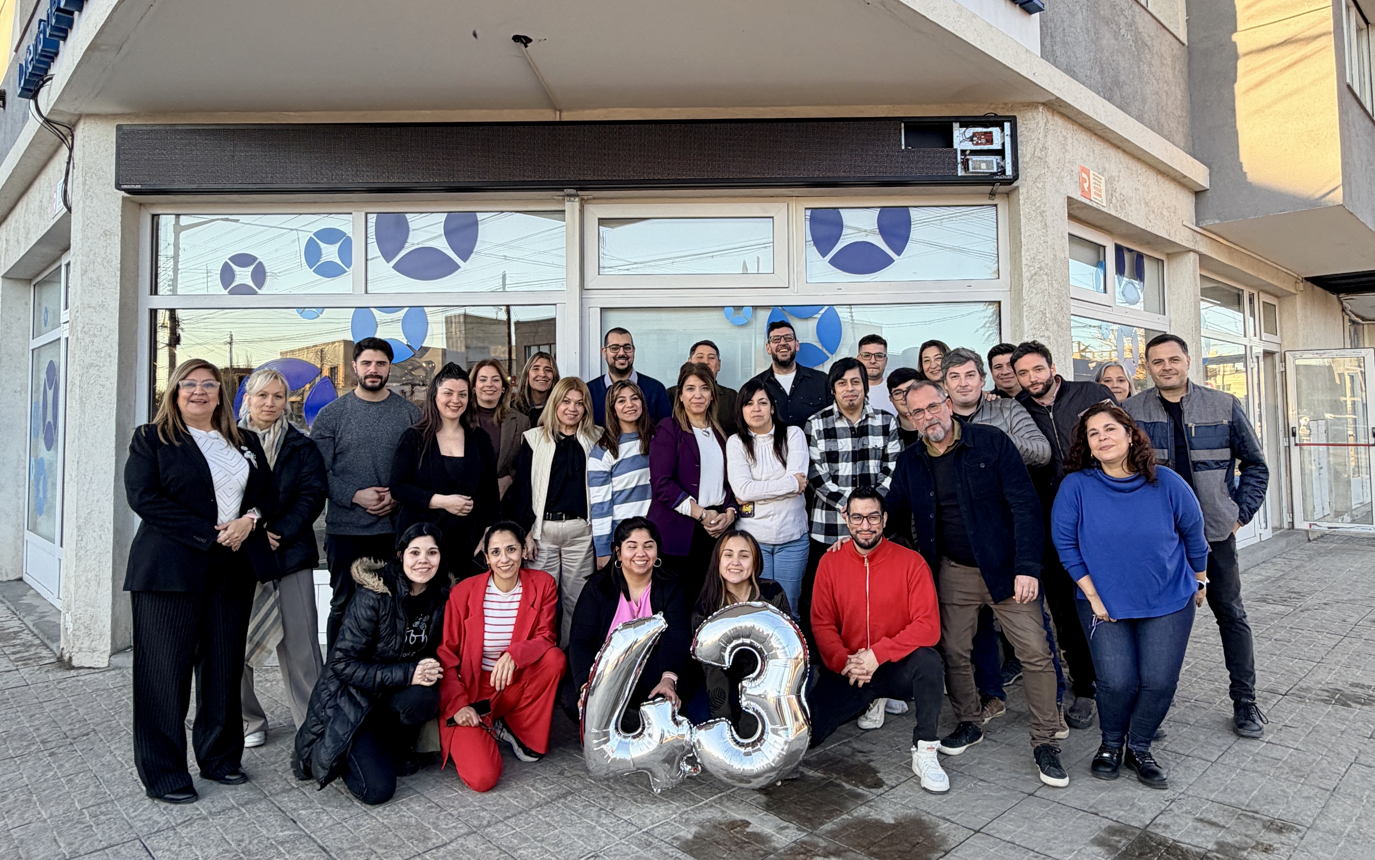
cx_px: 694
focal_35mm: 15
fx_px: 562
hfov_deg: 101.5
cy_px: 457
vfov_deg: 74.7
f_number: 2.2
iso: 50
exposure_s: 1/144
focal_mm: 2.22
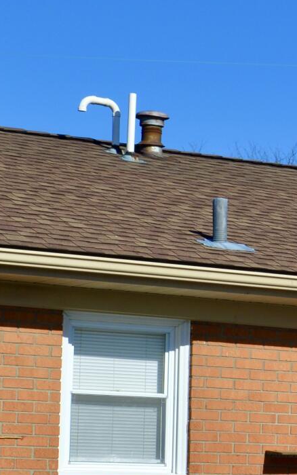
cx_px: 566
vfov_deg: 13.3
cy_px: 269
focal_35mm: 157
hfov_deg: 8.0
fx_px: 2032
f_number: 9
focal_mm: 24
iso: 100
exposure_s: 1/320
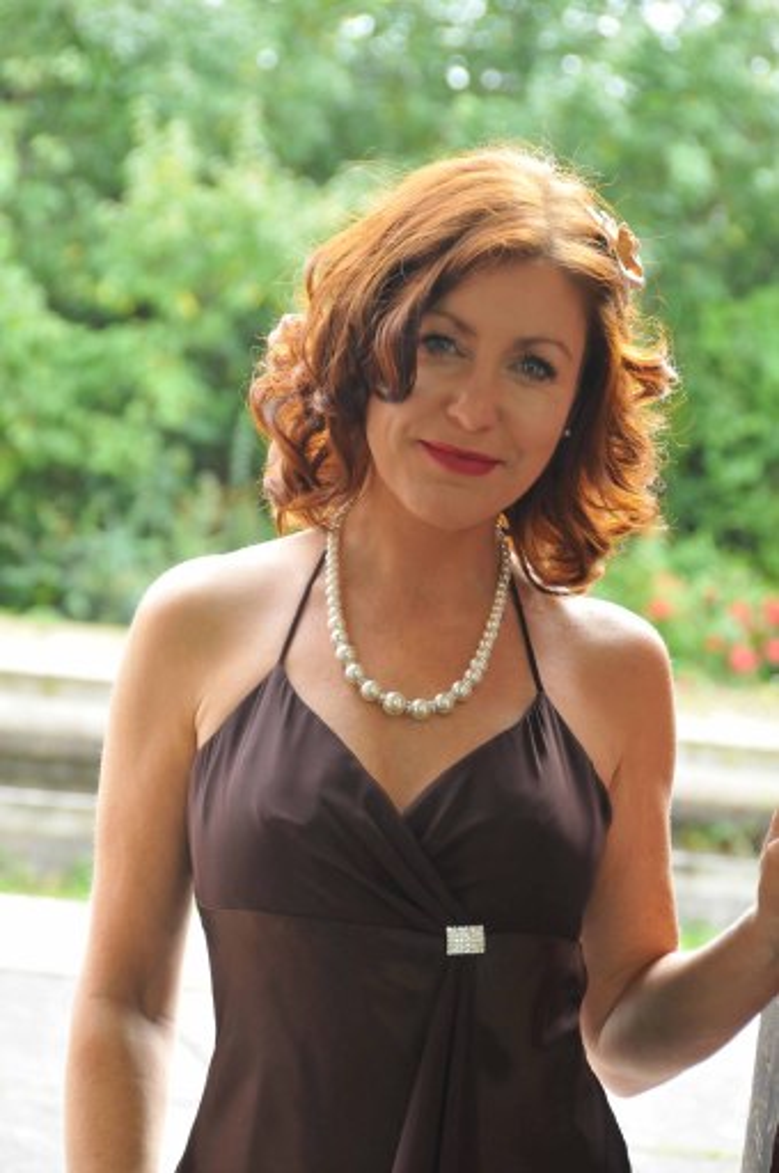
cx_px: 390
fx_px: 5467
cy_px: 586
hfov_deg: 8.1
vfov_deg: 12.2
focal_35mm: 168
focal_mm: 112
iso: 800
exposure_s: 1/125
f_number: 7.1
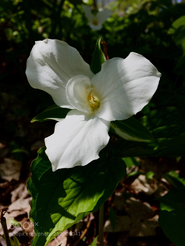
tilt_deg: -5.1
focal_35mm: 29
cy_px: 123
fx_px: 207
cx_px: 92
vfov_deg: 61.7
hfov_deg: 48.2
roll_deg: -1.9
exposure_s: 1/1163
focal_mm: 4.15
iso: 32
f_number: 2.2
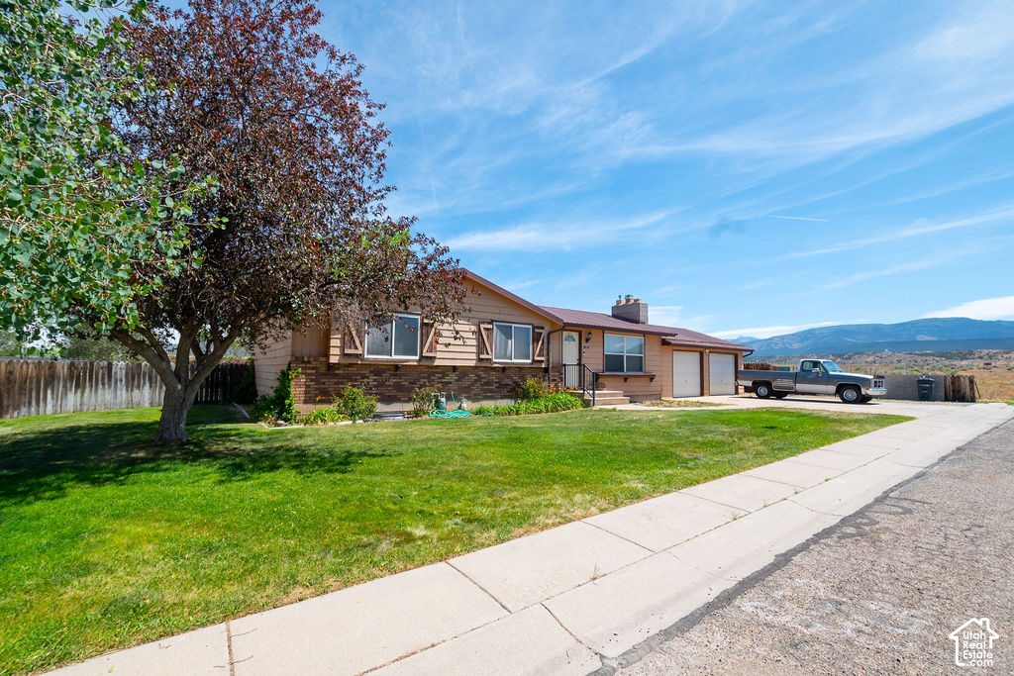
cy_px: 338
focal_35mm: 15
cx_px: 507
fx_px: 423
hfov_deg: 100.4
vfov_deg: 77.3
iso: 100
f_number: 7.1
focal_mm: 10
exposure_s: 1/320
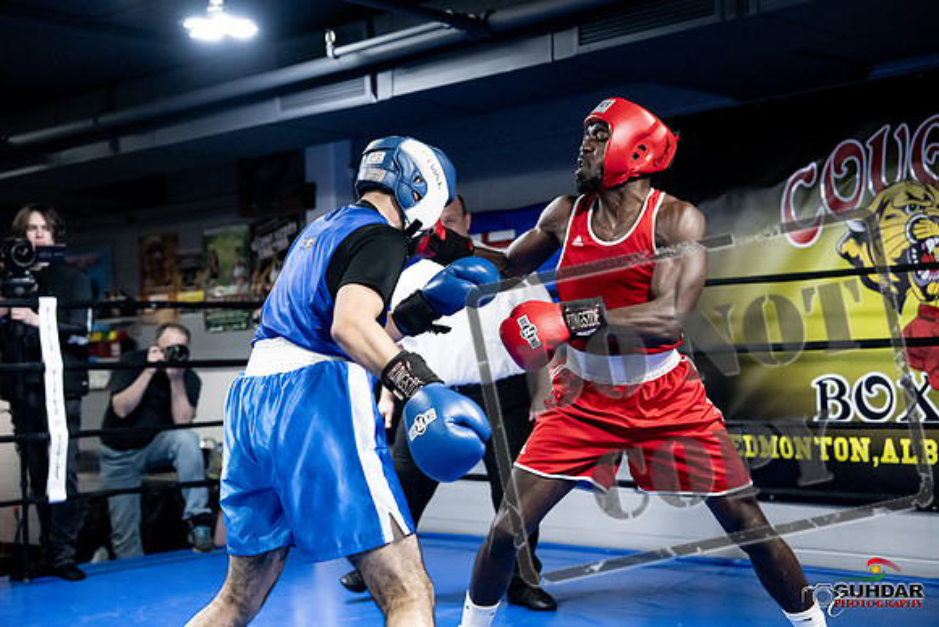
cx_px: 470
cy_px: 314
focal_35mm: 54
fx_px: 1409
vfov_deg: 25.1
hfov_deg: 36.9
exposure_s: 1/1000
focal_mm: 54
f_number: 2.8
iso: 10000
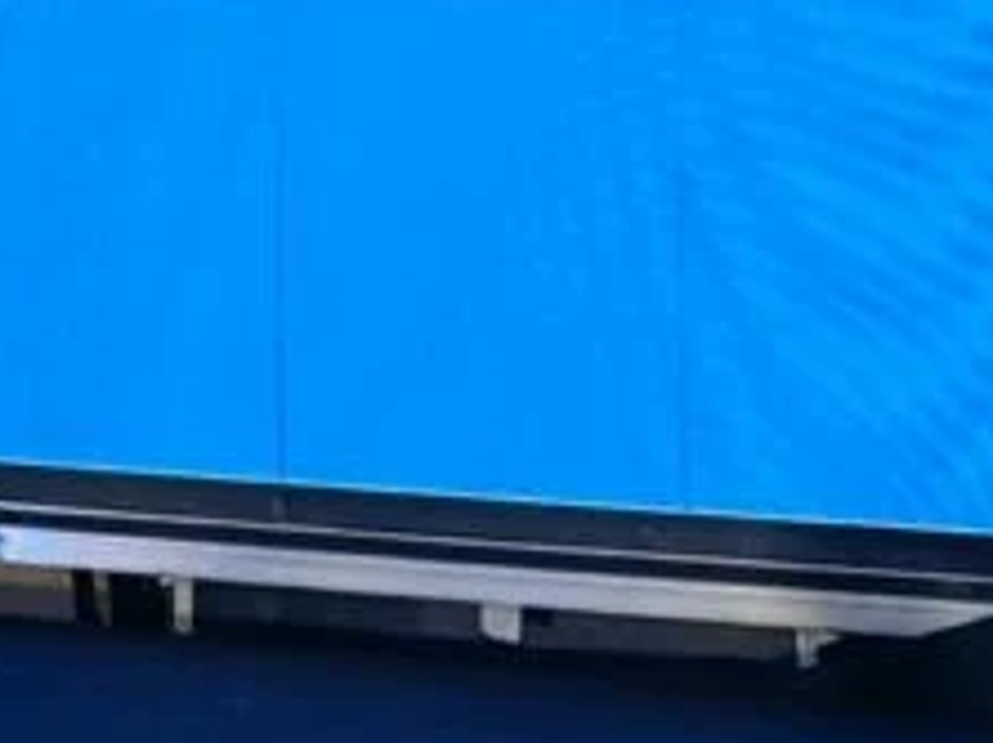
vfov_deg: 11.5
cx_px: -528
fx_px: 3582
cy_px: -228
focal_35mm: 125
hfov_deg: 14.6
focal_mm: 5.54
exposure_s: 1/185
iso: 50
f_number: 1.8
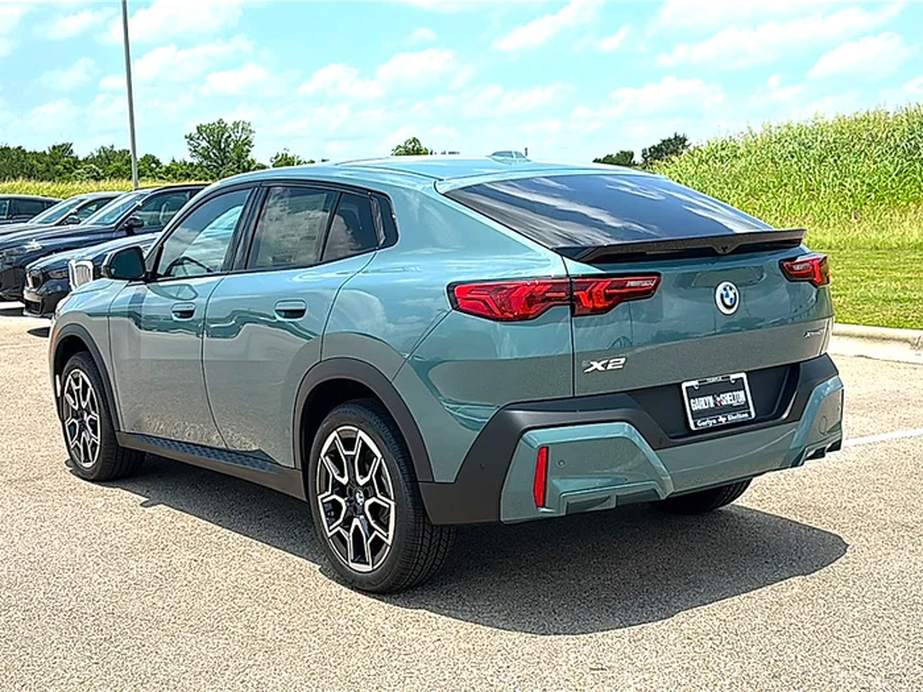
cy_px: 346
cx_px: 462
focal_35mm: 38
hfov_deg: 49.0
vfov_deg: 37.7
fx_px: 1013
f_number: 1.78
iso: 80
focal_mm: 6.86
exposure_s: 1/4587
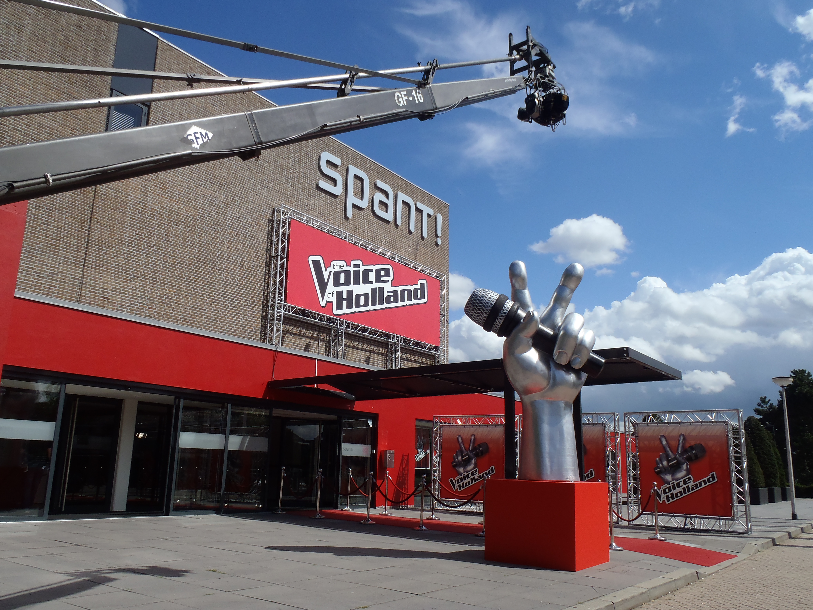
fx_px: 658
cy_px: 305
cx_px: 406
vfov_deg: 49.7
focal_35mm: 28
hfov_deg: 63.4
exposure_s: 1/1000
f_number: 3.9
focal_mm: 5
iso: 80
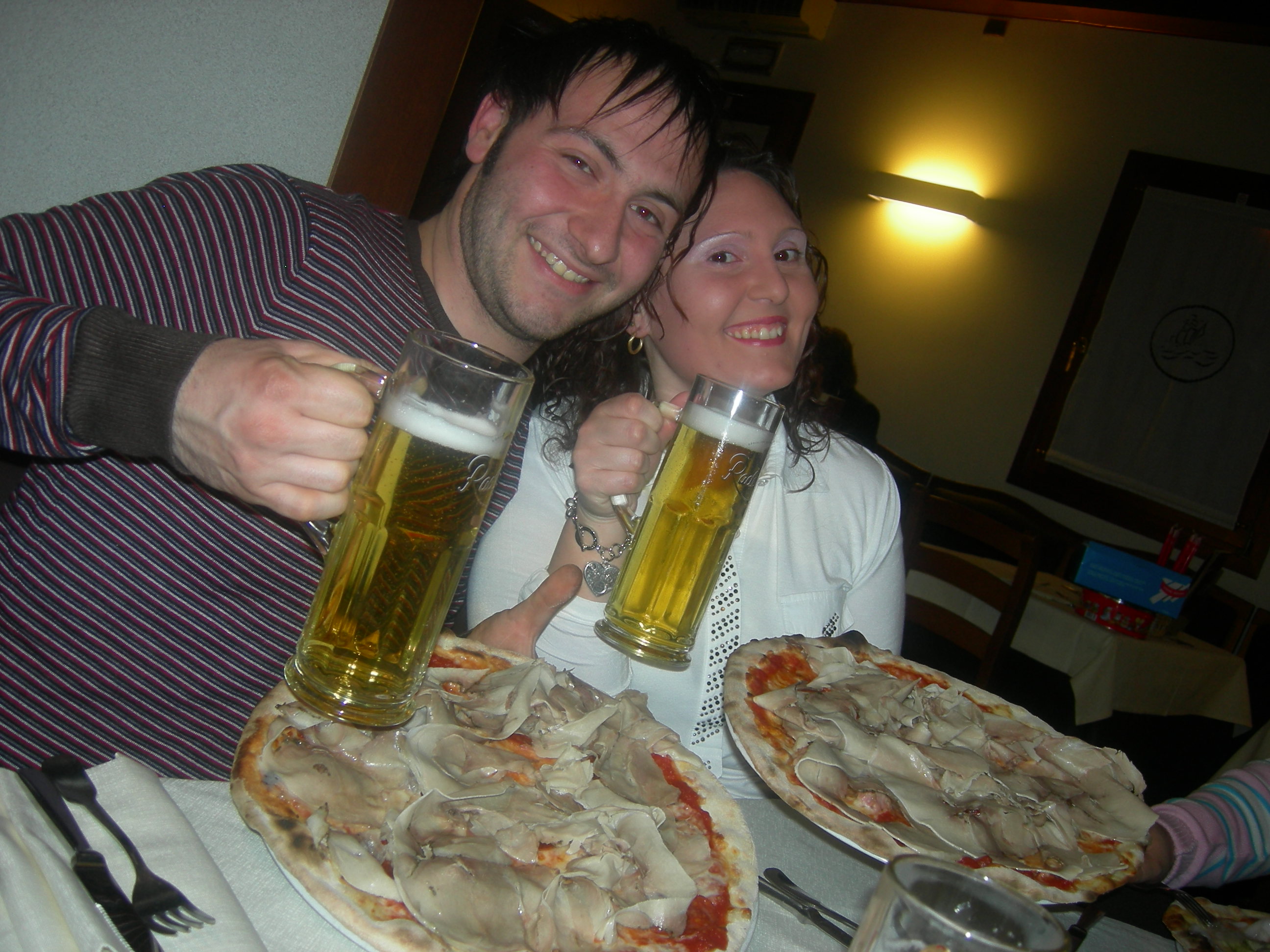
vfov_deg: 39.7
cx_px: 635
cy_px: 476
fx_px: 1321
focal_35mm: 36
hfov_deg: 51.4
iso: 64
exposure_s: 1/60.1
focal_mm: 7.5
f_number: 2.7
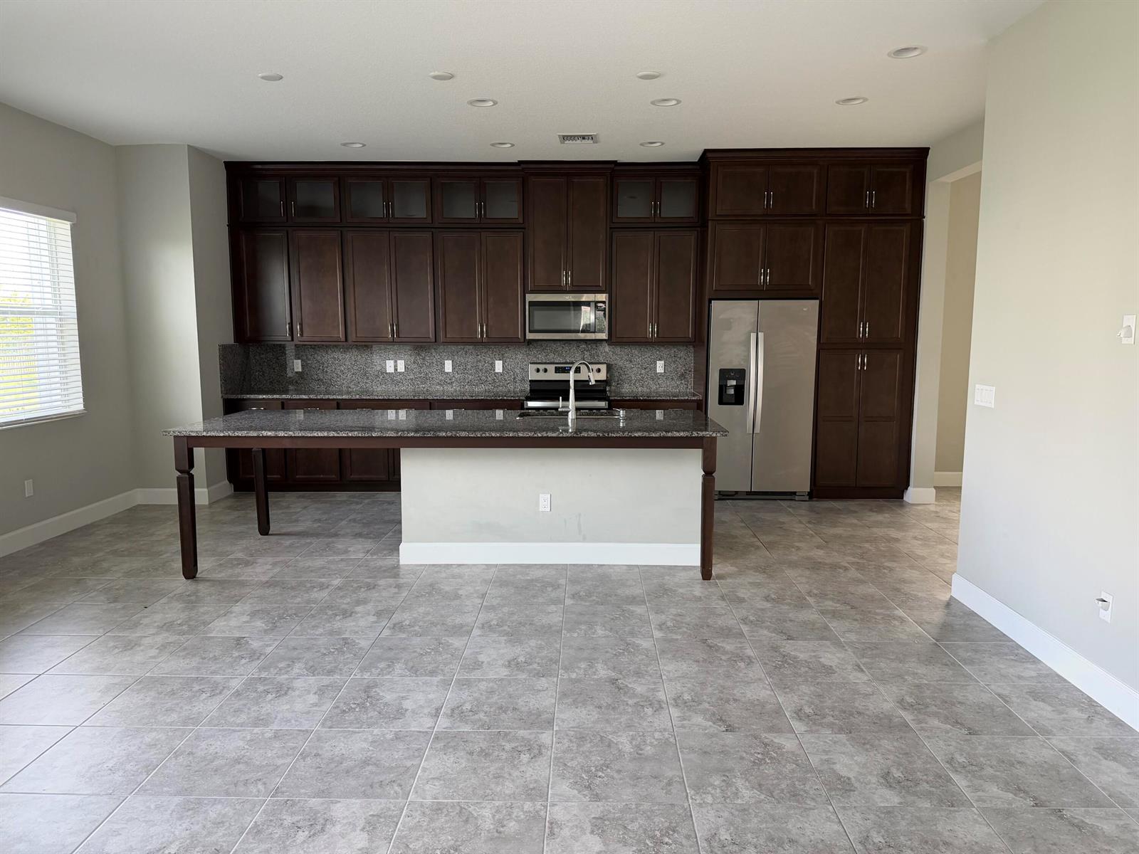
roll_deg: +0.2
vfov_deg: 56.8
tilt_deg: -7.1
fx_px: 790
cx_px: 570
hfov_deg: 71.6
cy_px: 427
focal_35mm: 24
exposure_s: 1/116
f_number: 1.78
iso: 200
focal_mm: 6.76
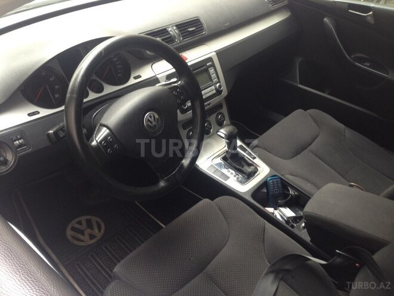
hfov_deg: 55.4
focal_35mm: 33
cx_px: 197
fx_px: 376
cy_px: 148
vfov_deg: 42.9
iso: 64
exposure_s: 1/20
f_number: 2.4
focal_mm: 4.12
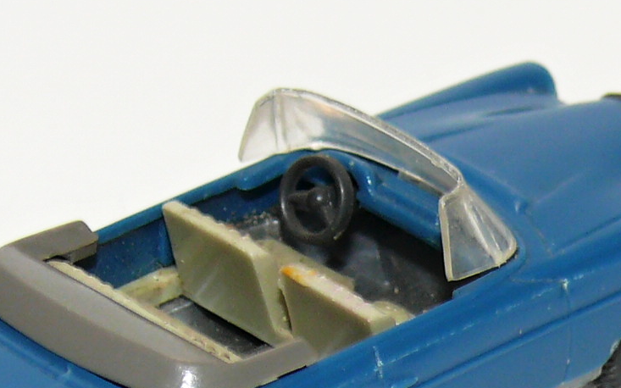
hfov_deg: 6.3
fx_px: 5635
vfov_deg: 3.9
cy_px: 319
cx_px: 240
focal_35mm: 333
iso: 100
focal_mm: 17.1
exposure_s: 1/30
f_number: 4
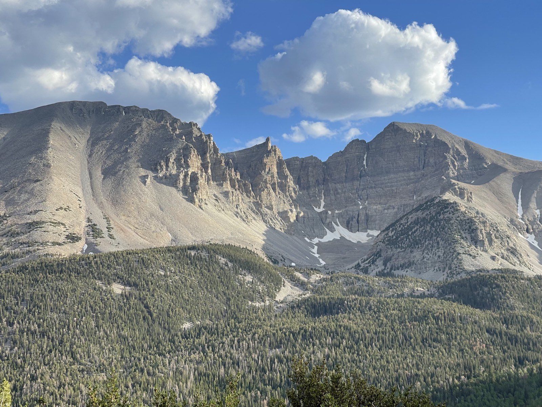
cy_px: 204
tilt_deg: +7.2
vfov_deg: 22.9
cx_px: 271
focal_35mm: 64
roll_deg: -0.9
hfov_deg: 30.3
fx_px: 1002
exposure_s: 1/881
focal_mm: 7.5
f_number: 2.2
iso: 20
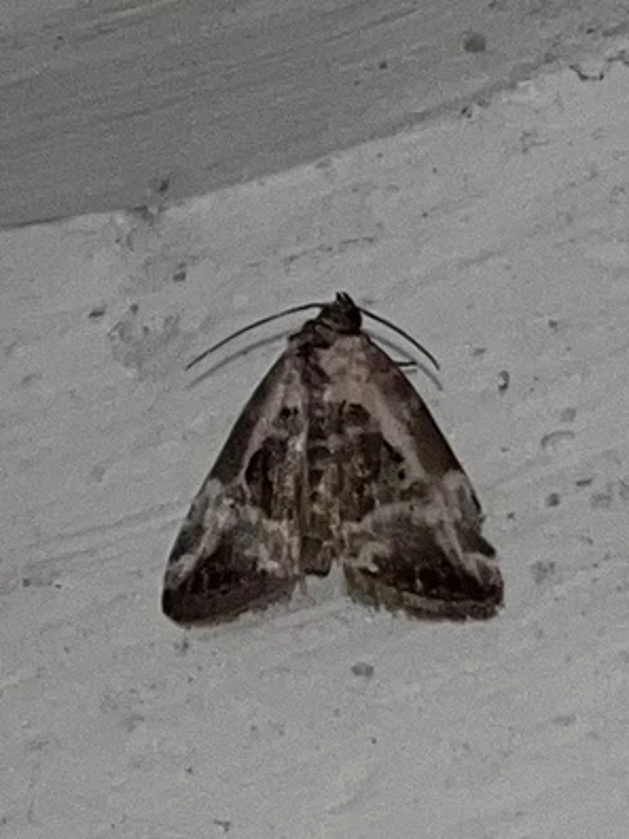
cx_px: 372
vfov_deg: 44.8
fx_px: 1018
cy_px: 451
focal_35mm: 42
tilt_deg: +46.6
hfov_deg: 34.3
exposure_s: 1/7353
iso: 32
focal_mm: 5.1
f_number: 1.6
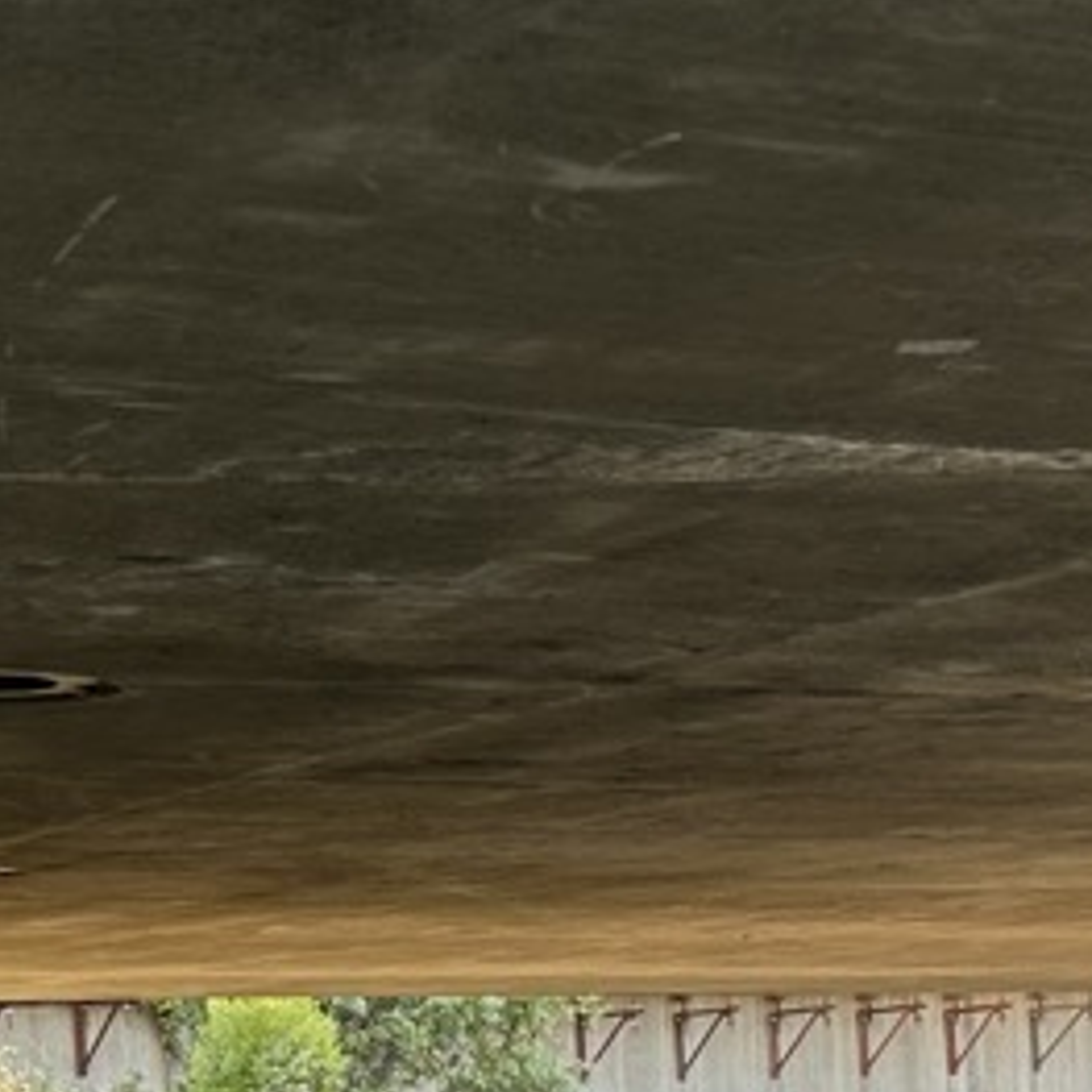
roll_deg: +2.0
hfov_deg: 16.2
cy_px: 1304
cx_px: 1113
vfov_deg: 15.9
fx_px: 3747
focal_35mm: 105
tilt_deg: -2.5
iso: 40
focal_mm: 5.7
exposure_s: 1/121
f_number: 1.5
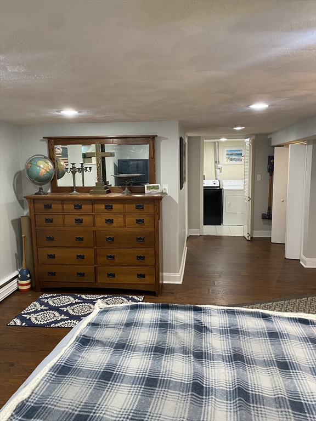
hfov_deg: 53.1
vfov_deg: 67.3
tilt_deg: -8.6
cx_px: 158
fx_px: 316
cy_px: 210
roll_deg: +0.5
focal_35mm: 26
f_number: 1.8
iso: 250
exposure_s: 1/60
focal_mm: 4.25
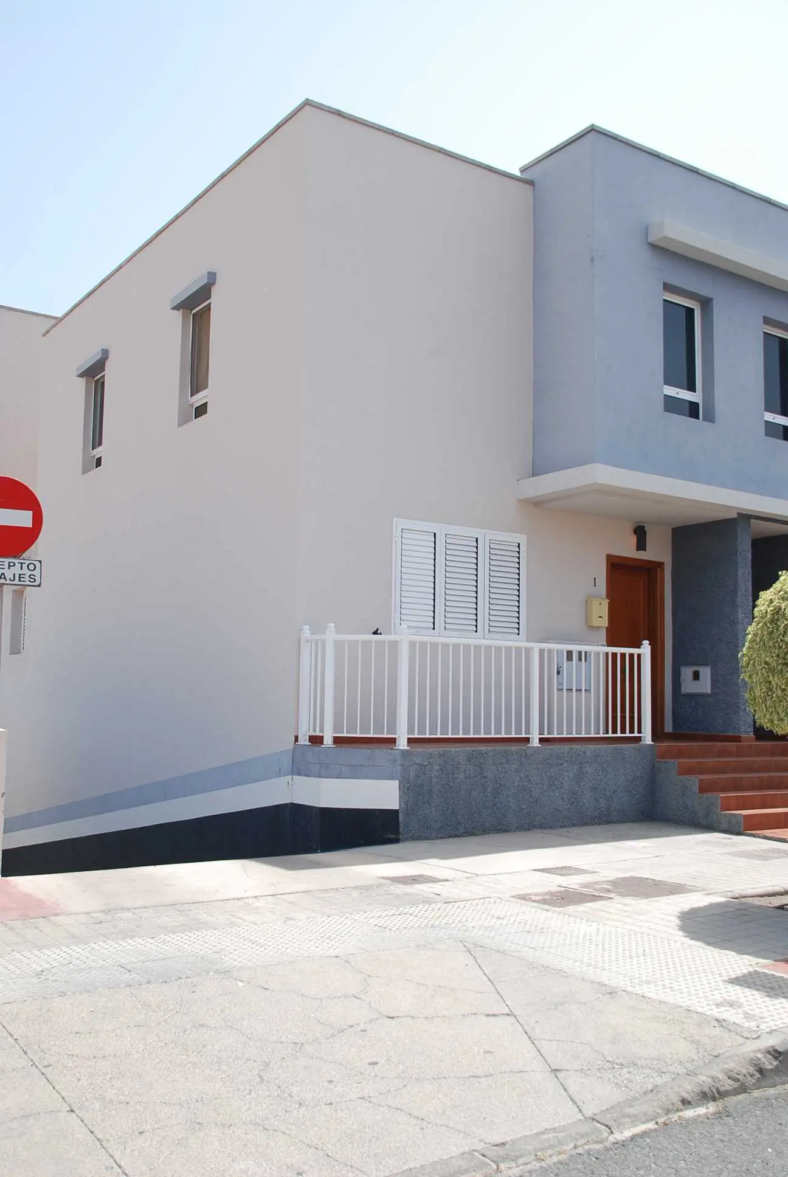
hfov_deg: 40.1
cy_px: 588
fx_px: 1080
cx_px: 394
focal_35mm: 33
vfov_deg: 57.2
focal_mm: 22
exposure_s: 1/200
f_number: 7.1
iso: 100
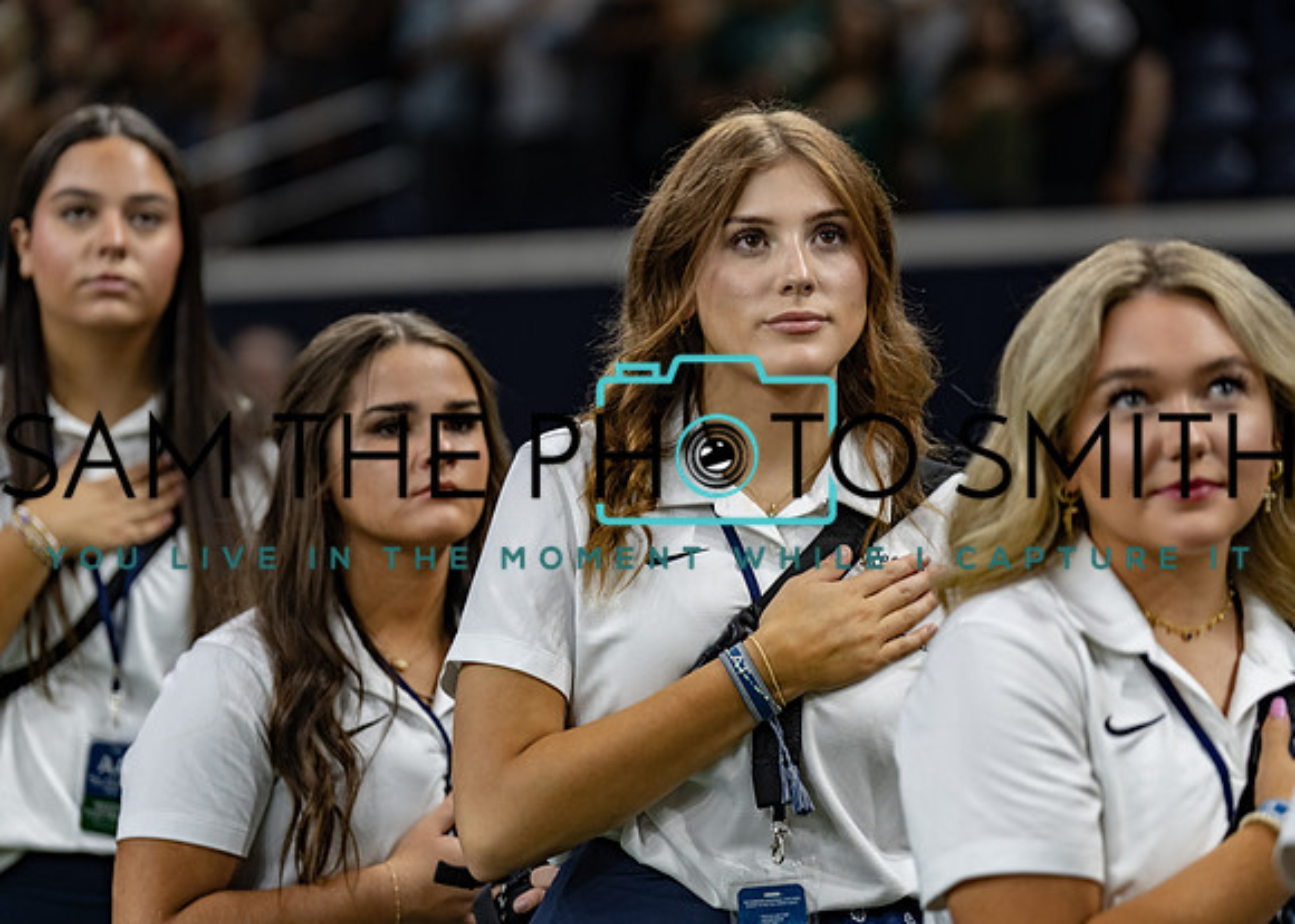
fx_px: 5312
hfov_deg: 13.9
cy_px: 462
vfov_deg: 9.9
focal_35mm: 144
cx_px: 648
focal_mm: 134
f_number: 2.8
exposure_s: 1/320
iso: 1250
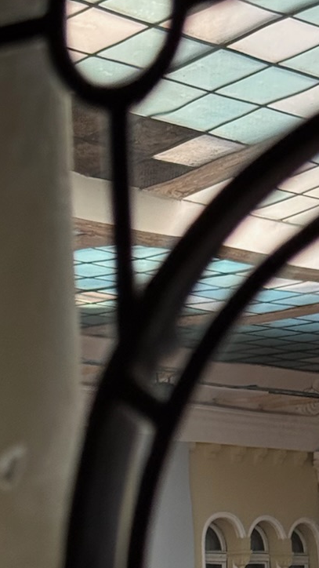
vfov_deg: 14.2
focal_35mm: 148
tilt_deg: -0.5
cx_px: 501
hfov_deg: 8.0
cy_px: 630
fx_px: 2227
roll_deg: +1.3
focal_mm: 6.76
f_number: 1.78
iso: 100
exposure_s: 1/108
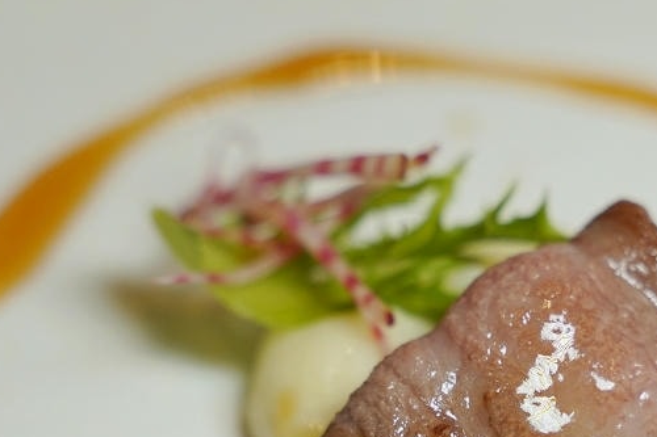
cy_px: 434
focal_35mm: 180
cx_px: 498
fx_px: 3284
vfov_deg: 7.6
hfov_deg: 11.4
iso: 125
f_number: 4
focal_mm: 75
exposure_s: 1/80
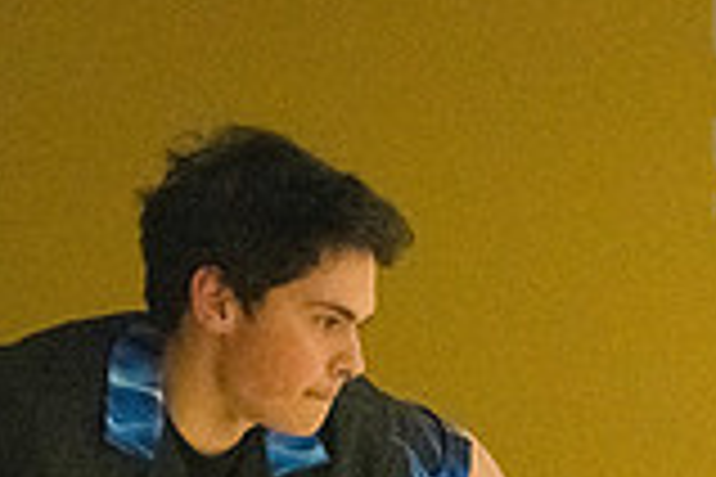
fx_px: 5071
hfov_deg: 8.1
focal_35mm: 255
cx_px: 212
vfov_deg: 5.3
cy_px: 682
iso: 10000
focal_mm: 70
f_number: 4.5
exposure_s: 1/1000
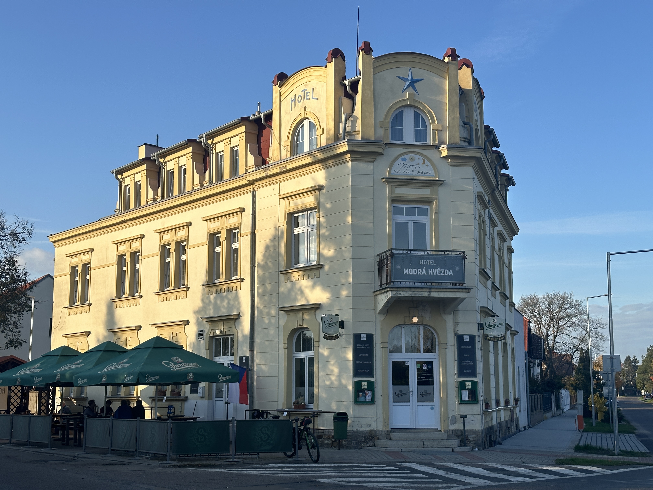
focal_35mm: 48
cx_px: 326
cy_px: 245
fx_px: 905
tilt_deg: +8.1
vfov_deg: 30.3
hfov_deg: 39.7
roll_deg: +0.9
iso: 64
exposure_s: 1/2732
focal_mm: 6.86
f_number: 1.78
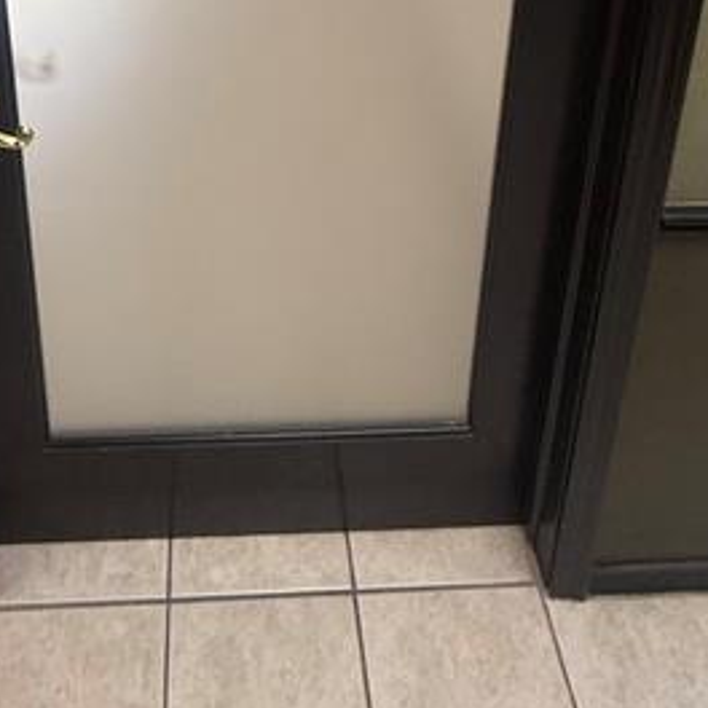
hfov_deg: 45.4
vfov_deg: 31.8
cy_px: -266
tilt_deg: -15.9
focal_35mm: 36
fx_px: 833
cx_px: 236
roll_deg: -1.6
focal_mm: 2.22
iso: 200
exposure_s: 1/120
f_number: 2.2
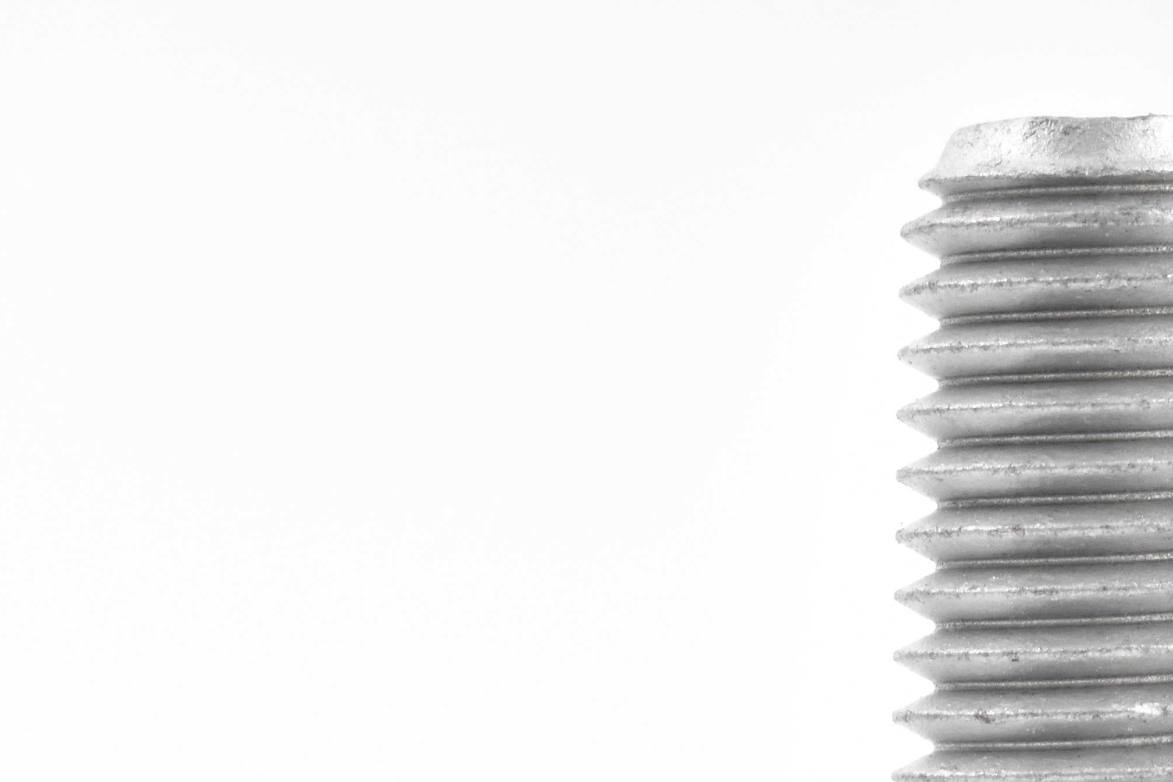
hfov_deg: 8.7
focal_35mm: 232
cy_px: 1038
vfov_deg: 5.9
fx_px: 7559
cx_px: 1671
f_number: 16
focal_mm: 52
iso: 1100
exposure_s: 1/100
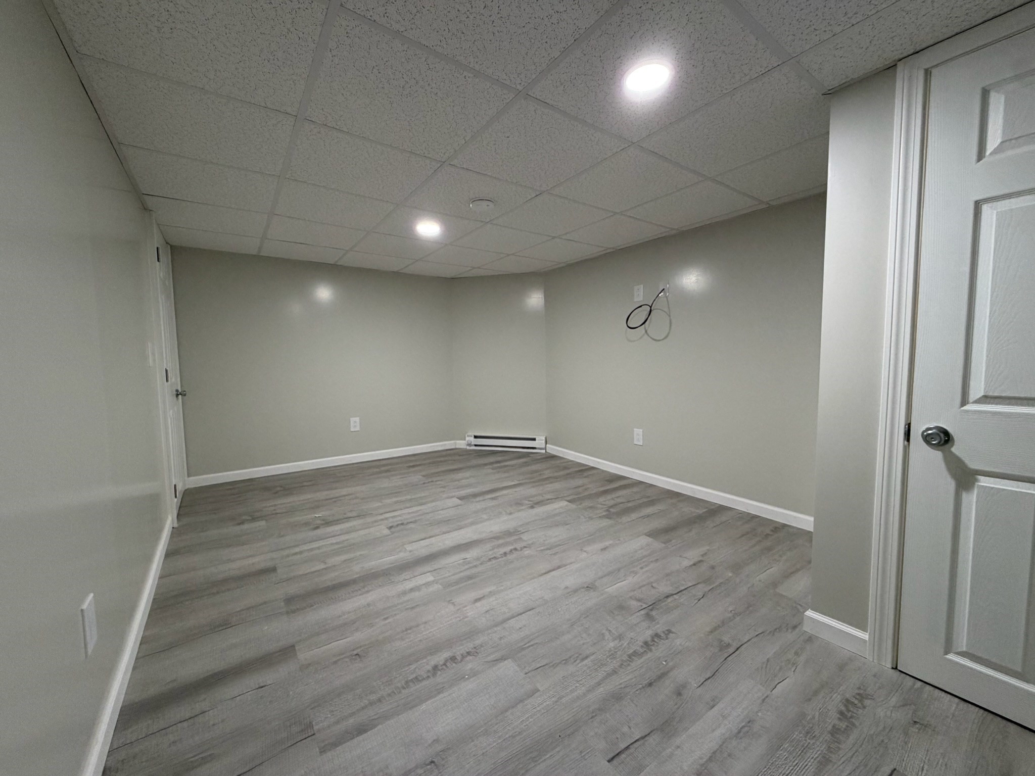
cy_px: 388
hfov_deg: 102.1
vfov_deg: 85.7
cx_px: 518
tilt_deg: -4.1
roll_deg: +0.7
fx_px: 419
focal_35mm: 14
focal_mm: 2.22
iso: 250
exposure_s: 1/60
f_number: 2.2
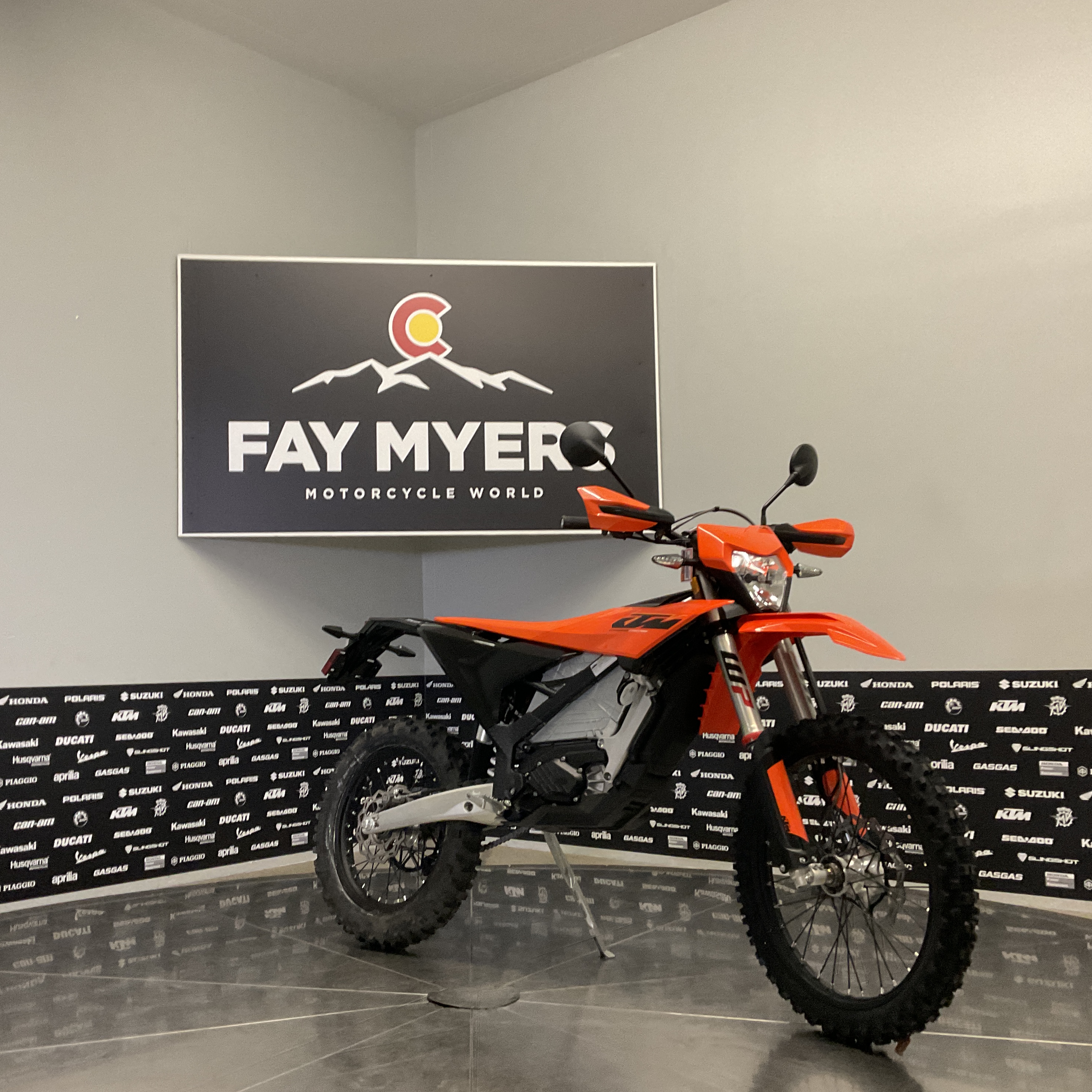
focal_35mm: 35
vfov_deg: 47.2
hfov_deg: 47.1
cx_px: 477
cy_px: 558
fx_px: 1249
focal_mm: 3
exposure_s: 1/60
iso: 160
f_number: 1.8
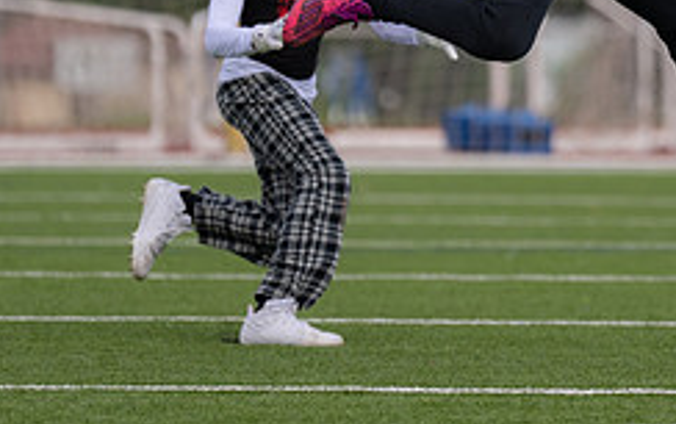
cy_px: -88
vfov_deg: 2.6
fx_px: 9202
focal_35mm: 499
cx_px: 627
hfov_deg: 4.2
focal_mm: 155
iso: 100
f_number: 2.8
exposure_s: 1/1600
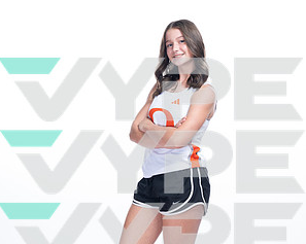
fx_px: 760
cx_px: 152
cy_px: 163
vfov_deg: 18.2
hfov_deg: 22.8
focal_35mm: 84
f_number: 5.6
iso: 400
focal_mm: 59
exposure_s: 1/250
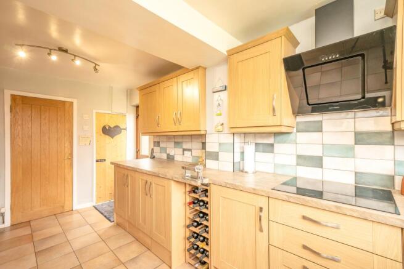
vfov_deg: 77.4
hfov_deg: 100.4
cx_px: 202
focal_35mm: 15
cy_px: 134
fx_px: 168
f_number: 8
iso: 400
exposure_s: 1/25
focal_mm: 15
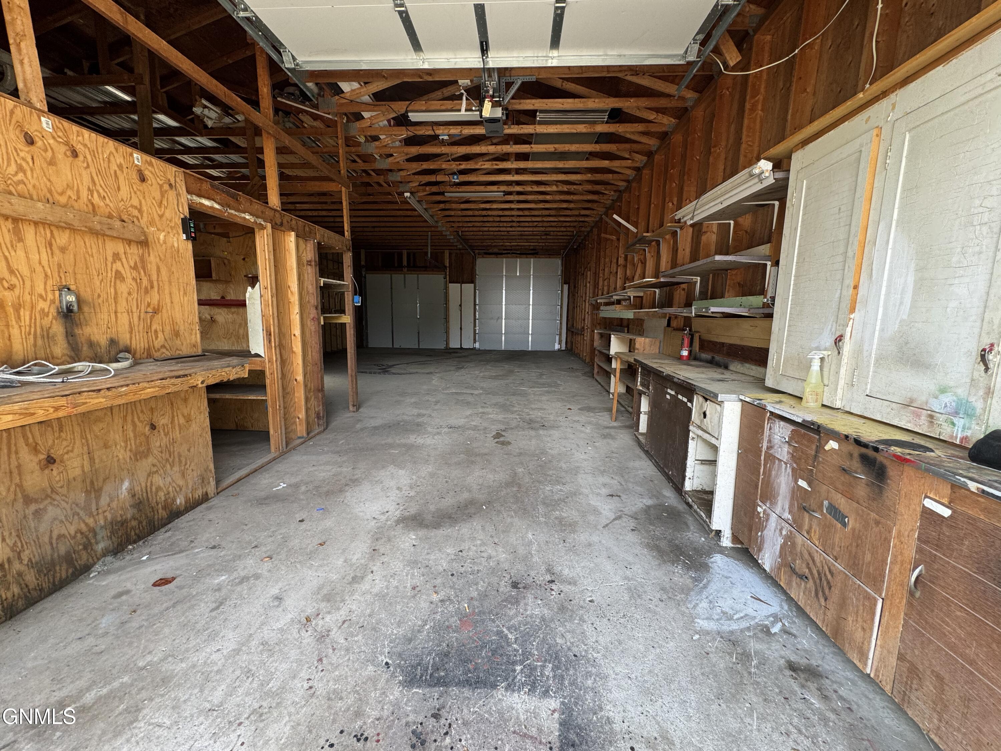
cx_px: 500
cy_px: 376
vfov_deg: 85.7
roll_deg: -0.6
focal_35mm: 14
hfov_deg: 102.1
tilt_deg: -8.9
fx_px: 405
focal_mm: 2.22
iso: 100
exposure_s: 1/99
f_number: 2.2
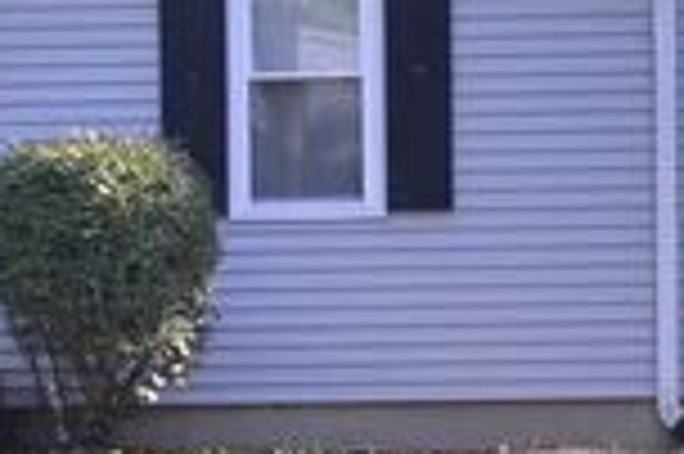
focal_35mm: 353
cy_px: 337
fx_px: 6707
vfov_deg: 3.9
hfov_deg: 5.8
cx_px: -202
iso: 200
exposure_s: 1/125
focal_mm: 35
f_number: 5.6
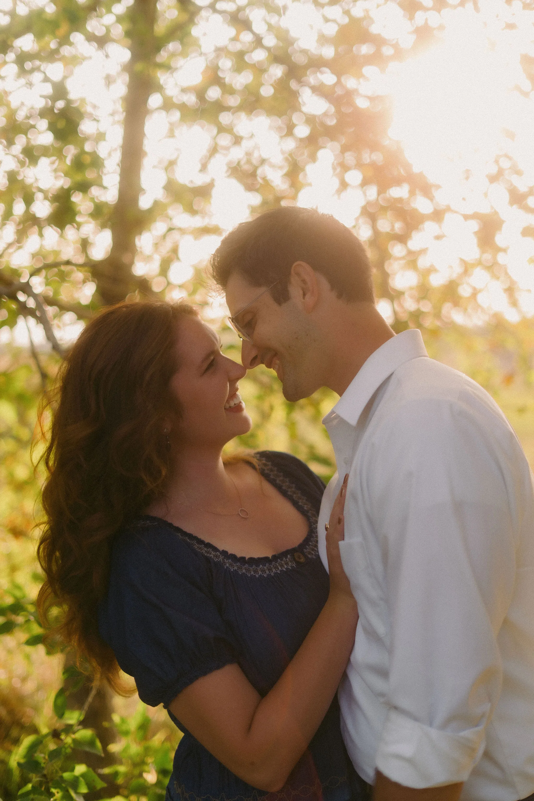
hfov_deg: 27.0
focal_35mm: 50
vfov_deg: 39.6
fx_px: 1112
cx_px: 267
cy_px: 400
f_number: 1.8
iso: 100
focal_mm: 50
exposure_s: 1/200
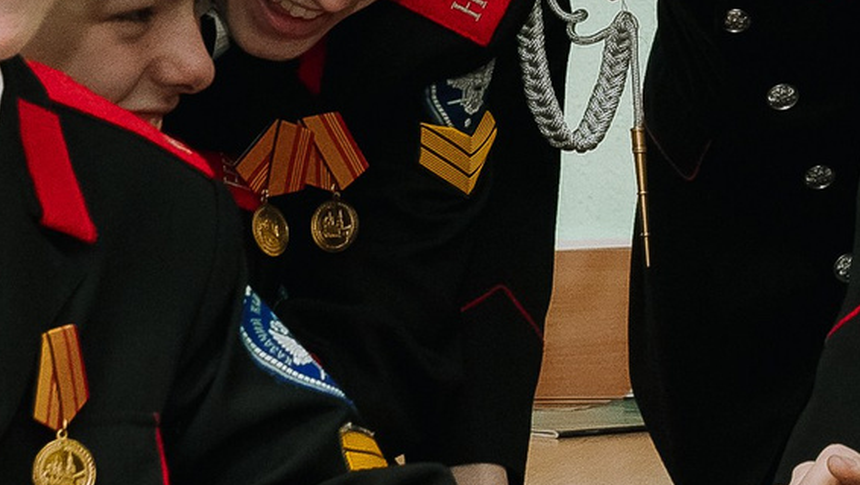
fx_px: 3673
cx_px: 892
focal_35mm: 161
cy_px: -33
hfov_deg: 13.2
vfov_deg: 7.5
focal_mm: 34
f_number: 5.6
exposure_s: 1/160
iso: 1000
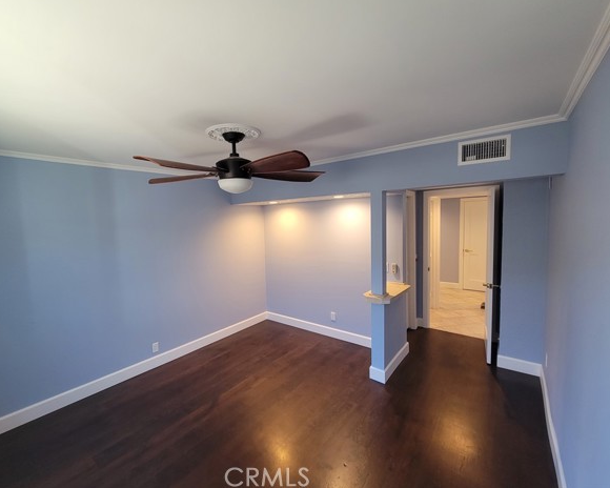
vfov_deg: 88.0
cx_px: 281
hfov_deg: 100.5
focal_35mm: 14
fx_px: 253
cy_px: 240
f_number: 2.2
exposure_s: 1/60
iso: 200
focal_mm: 2.2
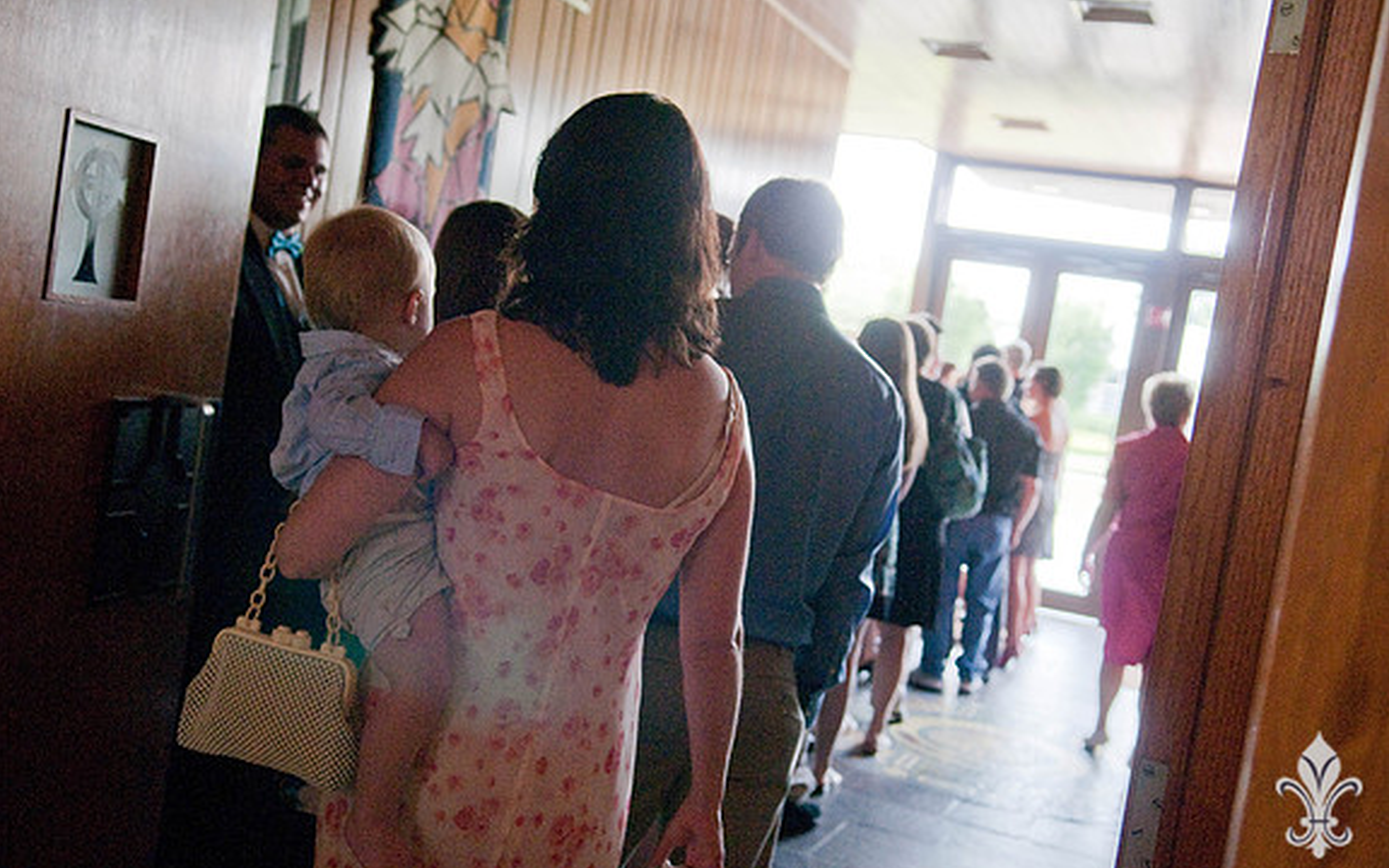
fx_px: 1514
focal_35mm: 40
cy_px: 423
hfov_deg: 49.3
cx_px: 692
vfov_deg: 32.0
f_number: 2.8
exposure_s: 1/125
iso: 500
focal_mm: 26
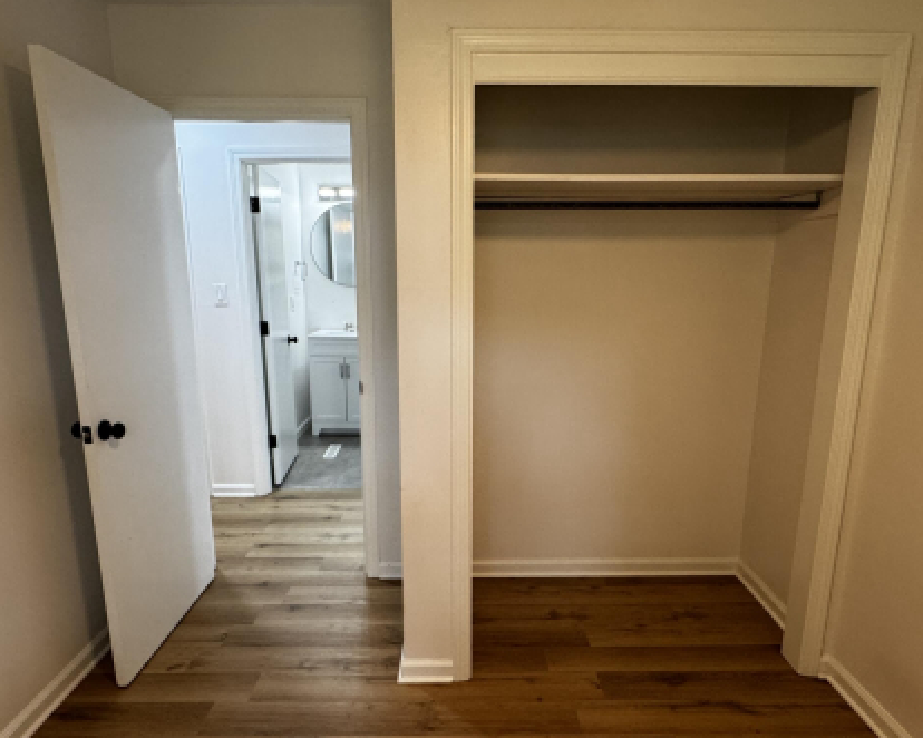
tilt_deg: -13.6
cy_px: 401
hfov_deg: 75.1
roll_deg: -0.2
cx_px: 463
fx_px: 601
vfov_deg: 63.0
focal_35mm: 22
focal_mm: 2.22
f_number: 2.2
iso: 250
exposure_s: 1/120
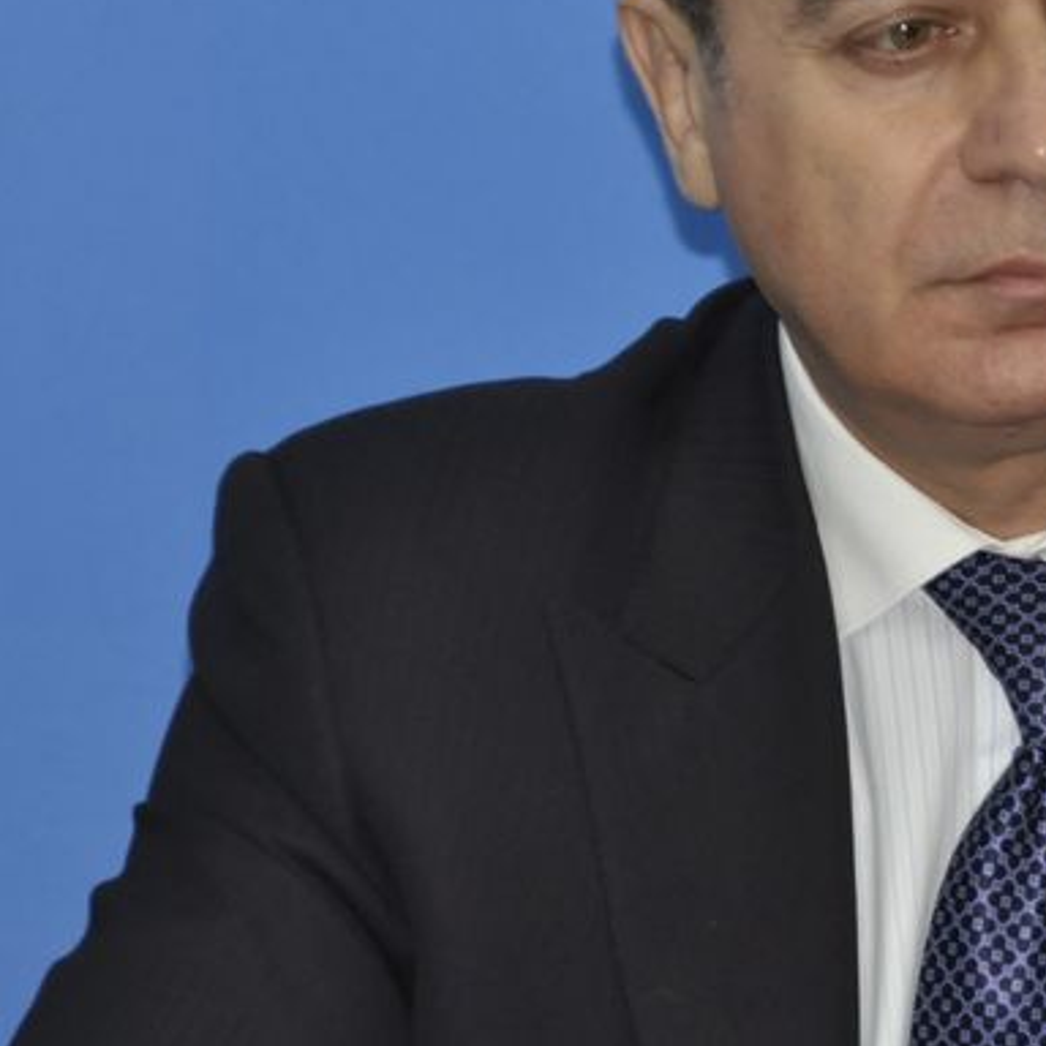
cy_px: 212
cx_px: 923
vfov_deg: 3.9
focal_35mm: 448
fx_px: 15319
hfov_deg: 3.9
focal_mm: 135
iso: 800
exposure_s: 1/60
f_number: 6
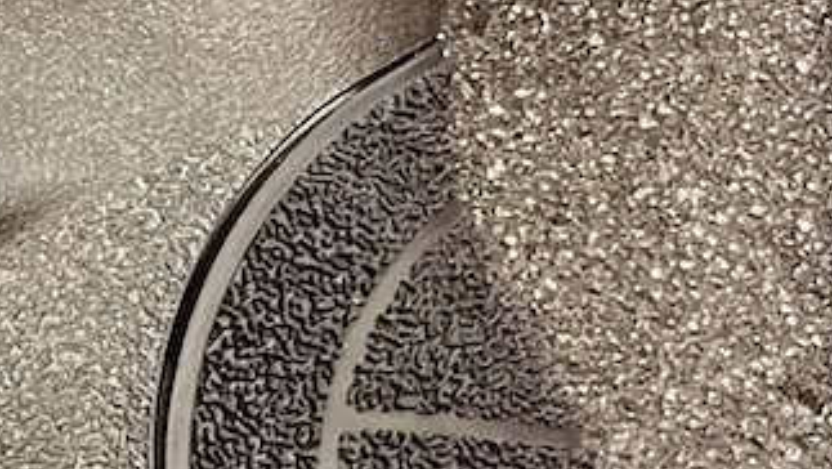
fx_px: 3840
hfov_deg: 9.9
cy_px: 510
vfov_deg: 7.0
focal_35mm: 174
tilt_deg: -85.7
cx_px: -1522
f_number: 1.6
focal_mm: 5.1
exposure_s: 1/50
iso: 200
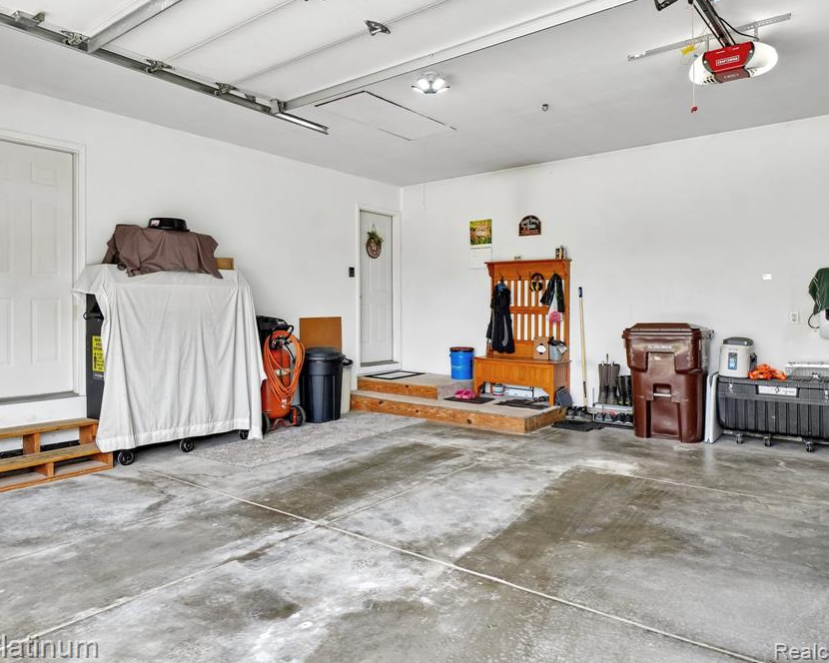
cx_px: 364
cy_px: 327
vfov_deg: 61.8
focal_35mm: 23
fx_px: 554
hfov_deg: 73.3
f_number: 8
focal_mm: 13
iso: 100
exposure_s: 1/30
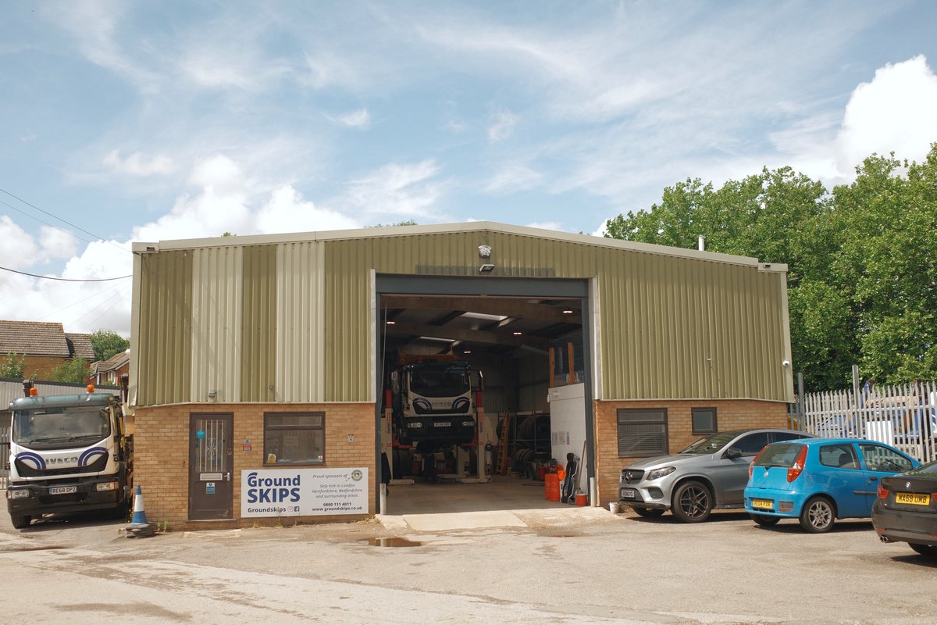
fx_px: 911
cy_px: 312
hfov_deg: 54.4
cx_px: 468
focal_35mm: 35
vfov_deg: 37.9
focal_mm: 18.3
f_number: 2.8
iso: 100
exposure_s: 1/400
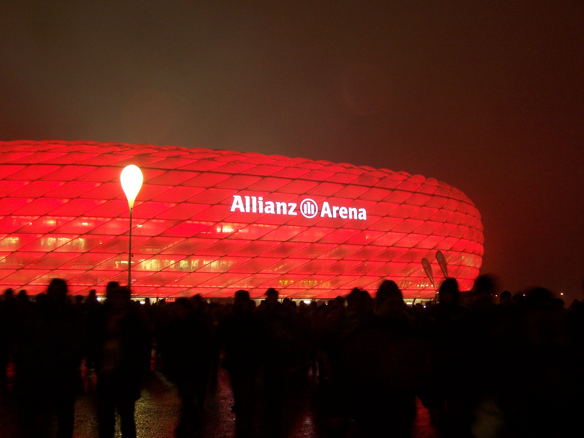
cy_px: 219
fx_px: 641
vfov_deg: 37.7
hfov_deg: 49.0
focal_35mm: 38
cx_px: 292
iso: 140
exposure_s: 1/8
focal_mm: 6.3
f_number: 2.8
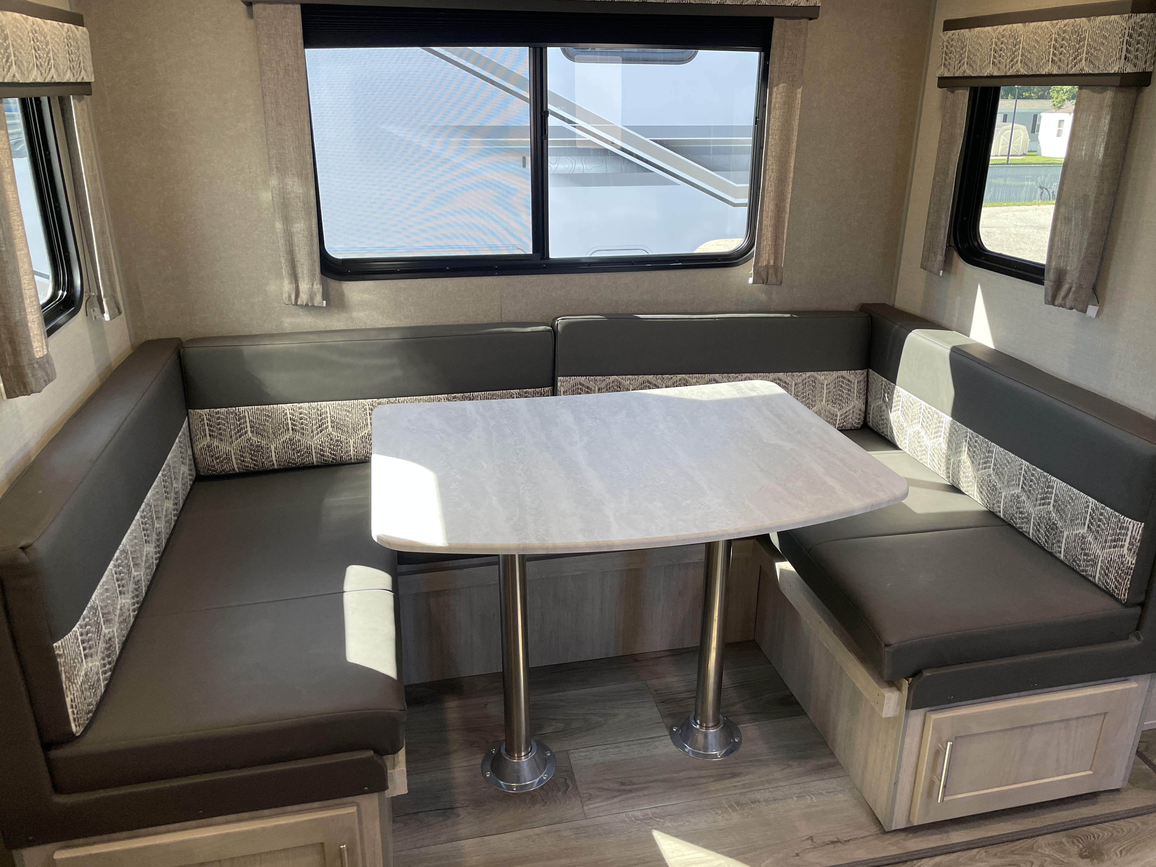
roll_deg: -0.1
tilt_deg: -18.0
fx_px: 868
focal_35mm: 26
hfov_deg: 67.3
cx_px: 578
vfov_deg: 53.1
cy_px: 434
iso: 80
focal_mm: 4.2
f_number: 1.6
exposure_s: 1/121
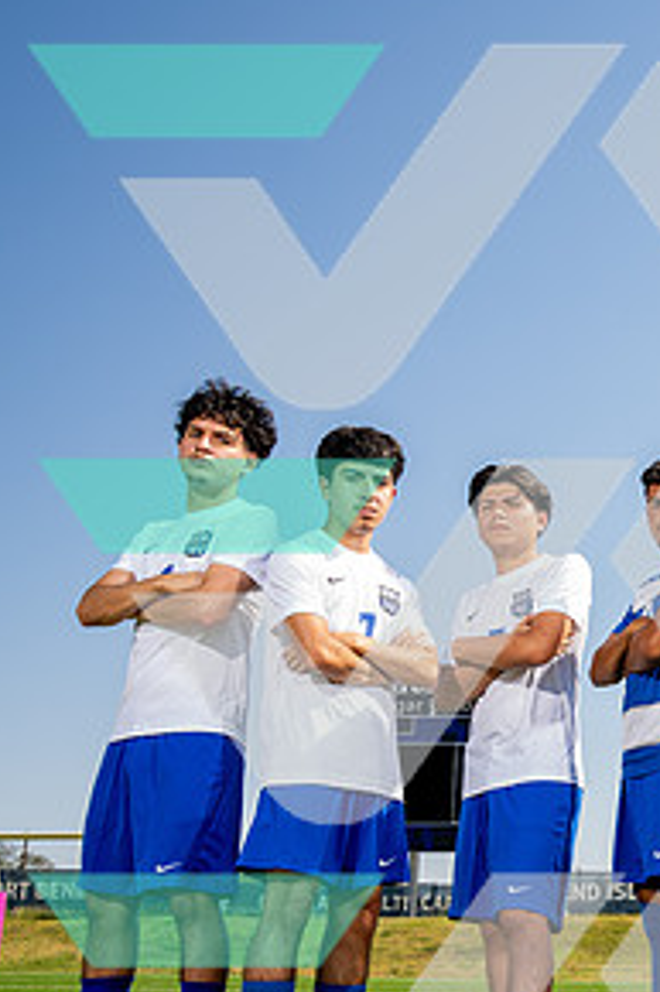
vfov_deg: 40.7
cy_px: 641
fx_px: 1321
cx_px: 910
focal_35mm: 48
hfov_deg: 23.8
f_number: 7.1
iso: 50
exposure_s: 1/125
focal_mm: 24
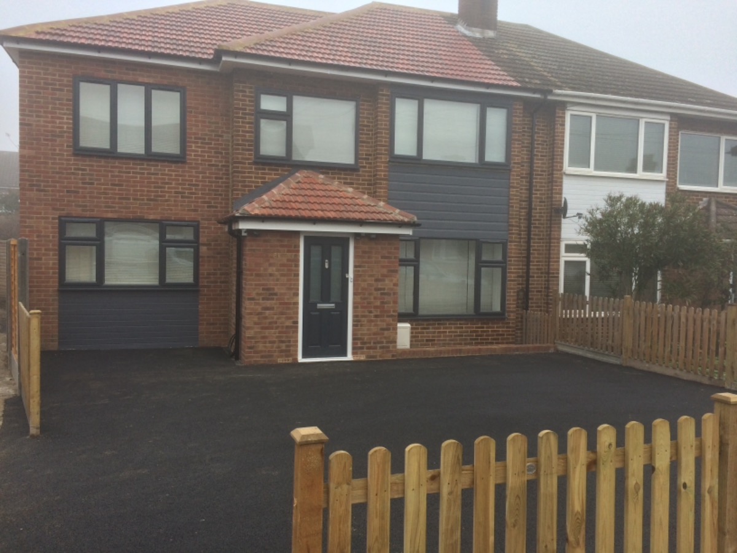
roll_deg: +0.0
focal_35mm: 29
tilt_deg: -2.7
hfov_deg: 61.7
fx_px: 617
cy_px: 276
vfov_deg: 48.2
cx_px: 368
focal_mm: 4.15
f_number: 2.2
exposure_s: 1/100
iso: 50
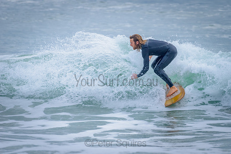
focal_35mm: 613
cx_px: 142
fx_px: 3934
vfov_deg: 2.2
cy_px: 60
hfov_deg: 3.4
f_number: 6.3
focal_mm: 500
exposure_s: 1/2000
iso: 800
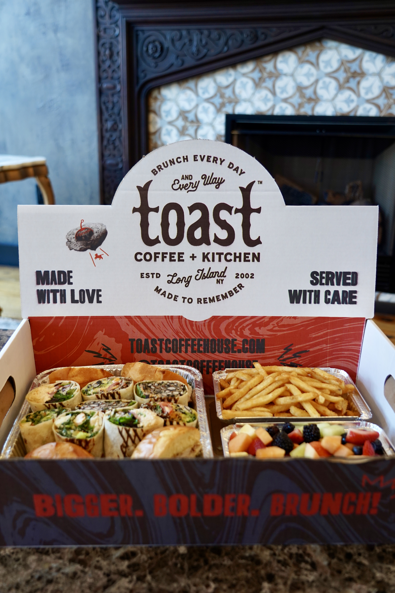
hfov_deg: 40.0
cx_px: 198
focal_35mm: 33
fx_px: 543
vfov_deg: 57.2
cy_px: 296
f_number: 4
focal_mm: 33
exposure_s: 1/60
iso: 1000
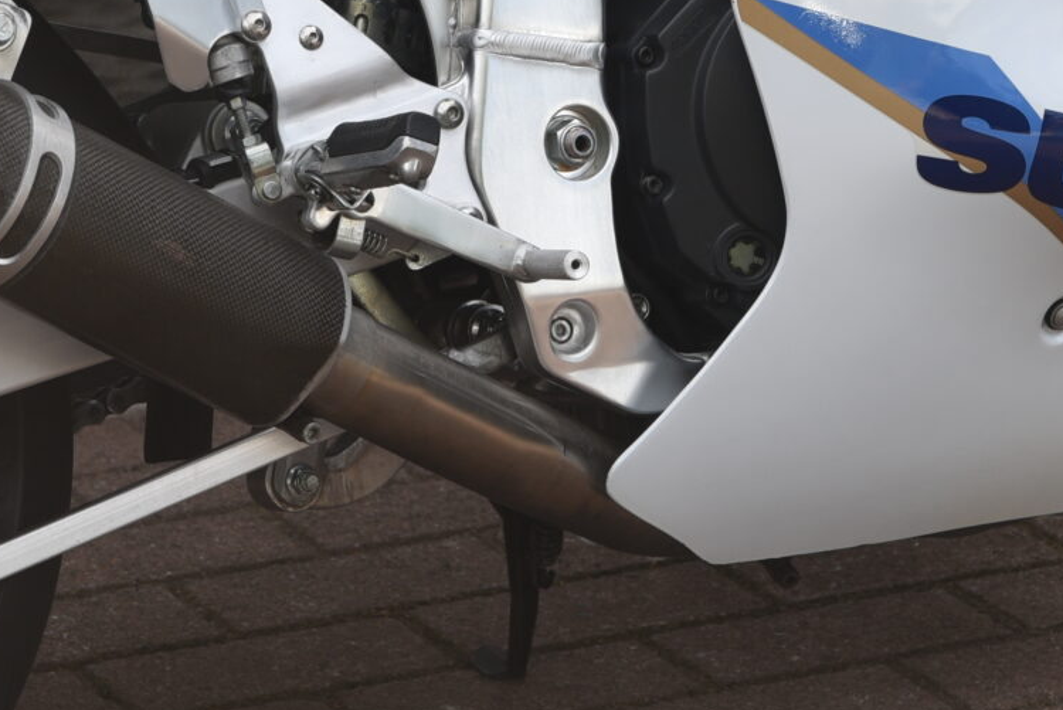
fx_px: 7061
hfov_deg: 8.6
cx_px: 479
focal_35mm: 239
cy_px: -135
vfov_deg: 5.7
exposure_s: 1/160
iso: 100
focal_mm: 70
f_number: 6.3
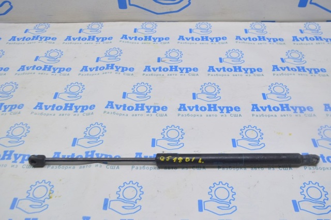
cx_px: 166
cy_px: 110
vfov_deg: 39.9
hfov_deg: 57.3
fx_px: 303
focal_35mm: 33
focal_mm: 22
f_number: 5.6
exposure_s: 1/25
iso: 400
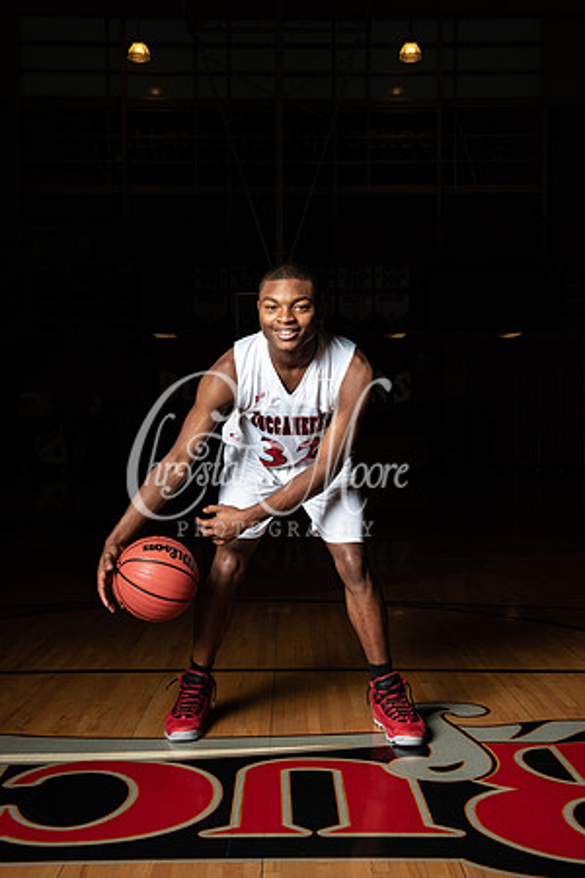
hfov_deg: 29.9
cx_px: 292
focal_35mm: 45
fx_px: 1097
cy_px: 439
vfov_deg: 43.6
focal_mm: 45
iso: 320
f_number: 14
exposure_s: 1/200
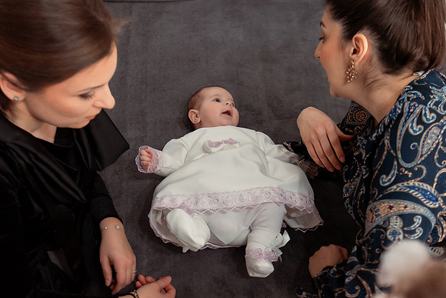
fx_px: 486
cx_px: 244
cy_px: 192
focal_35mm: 39
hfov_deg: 49.2
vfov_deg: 33.8
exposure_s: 1/200
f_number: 2.8
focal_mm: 30
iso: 2000
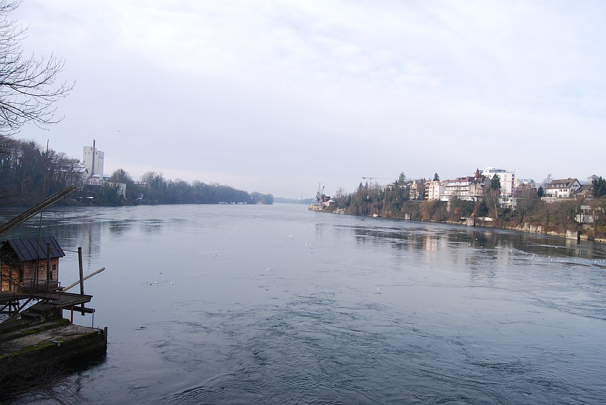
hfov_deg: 67.3
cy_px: 202
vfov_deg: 48.0
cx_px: 303
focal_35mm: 27
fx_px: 455
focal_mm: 18
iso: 200
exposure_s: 1/400
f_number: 5.6
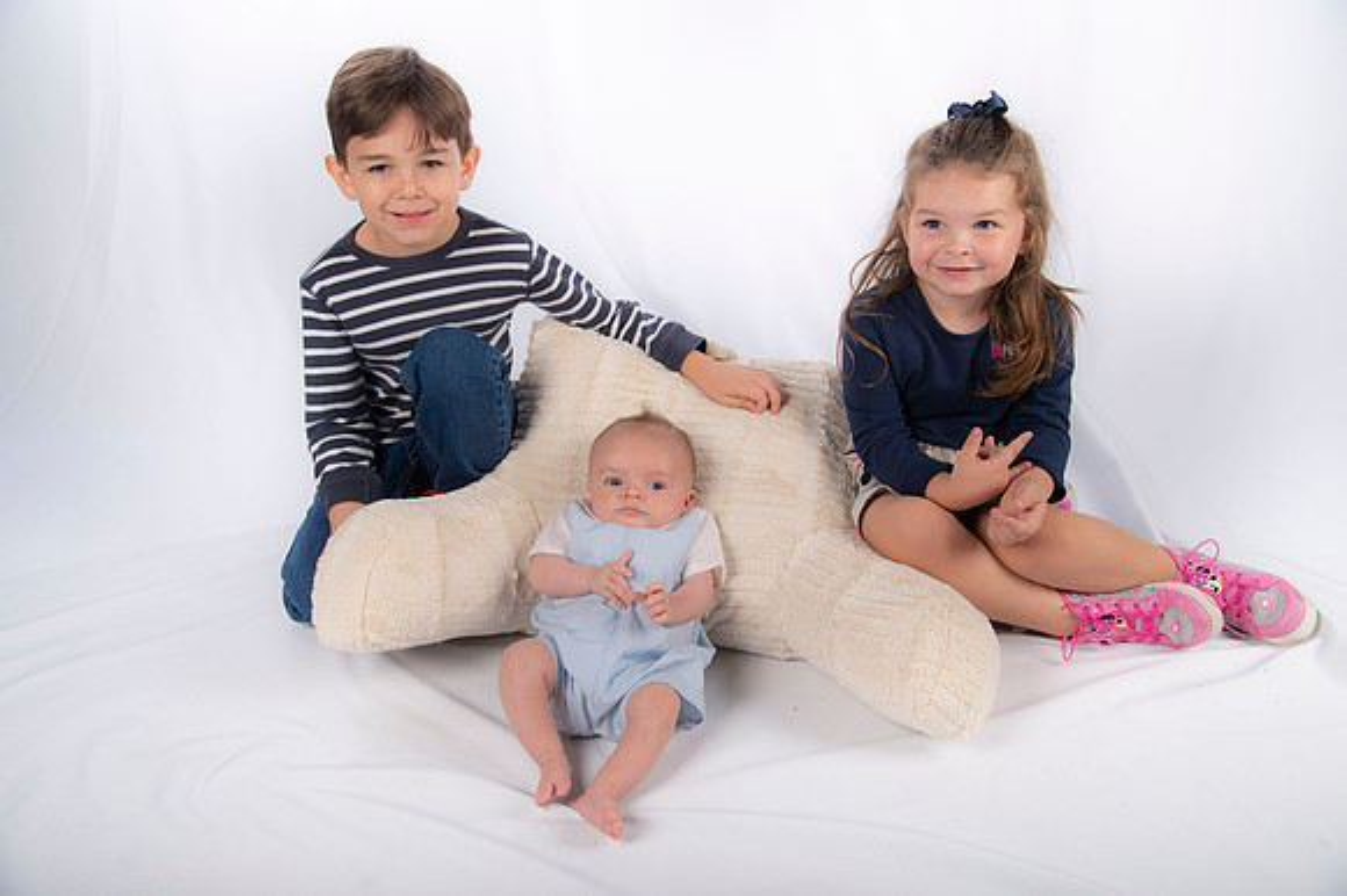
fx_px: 1271
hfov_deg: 55.8
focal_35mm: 34
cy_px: 448
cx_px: 674
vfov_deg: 38.8
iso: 100
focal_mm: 34
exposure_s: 1/200
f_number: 5.6
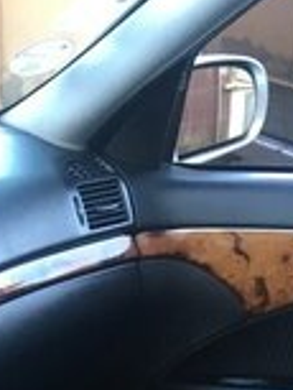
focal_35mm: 94
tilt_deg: -31.2
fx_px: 1059
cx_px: -54
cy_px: 602
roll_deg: +2.6
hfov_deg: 15.2
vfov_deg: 18.3
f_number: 2.2
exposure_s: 1/33
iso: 100
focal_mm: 4.15
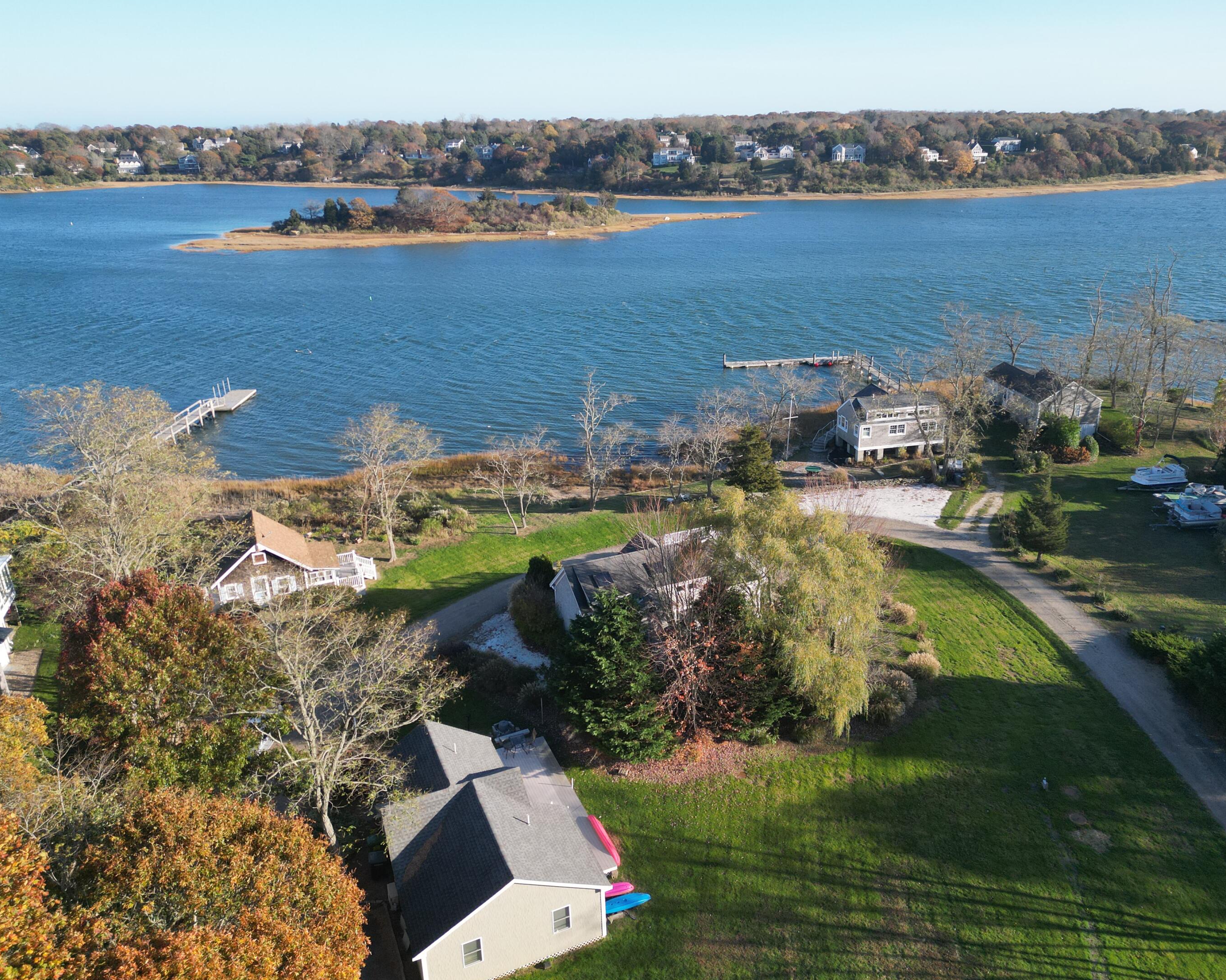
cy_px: 492
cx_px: 679
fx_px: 943
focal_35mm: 26
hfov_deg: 65.9
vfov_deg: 54.9
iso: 150
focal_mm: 6.72
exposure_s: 1/1500
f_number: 1.7
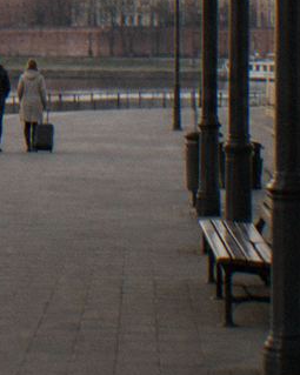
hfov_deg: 13.1
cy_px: 27
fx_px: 1144
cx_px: -287
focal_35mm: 103
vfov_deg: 18.3
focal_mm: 35
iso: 400
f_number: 7.1
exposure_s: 1/400
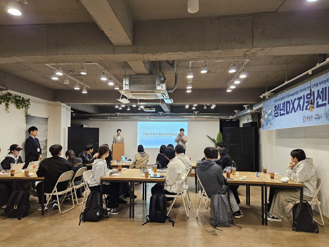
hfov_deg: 71.6
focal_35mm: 24
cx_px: 160
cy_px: 123
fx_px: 228
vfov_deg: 56.8
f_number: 1.8
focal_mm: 5.4
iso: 640
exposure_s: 1/120
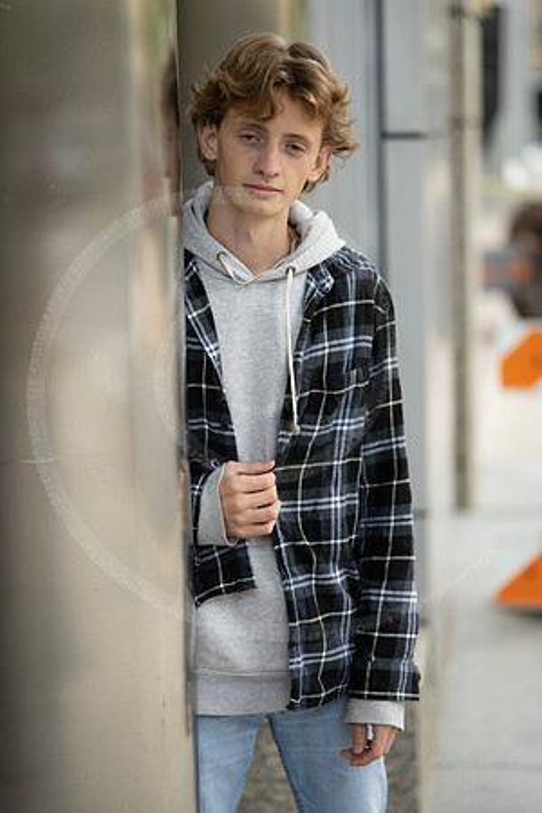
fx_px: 1919
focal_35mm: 85
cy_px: 406
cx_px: 271
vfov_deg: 23.9
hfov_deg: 16.1
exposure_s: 1/400
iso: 125
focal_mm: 85
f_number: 1.8
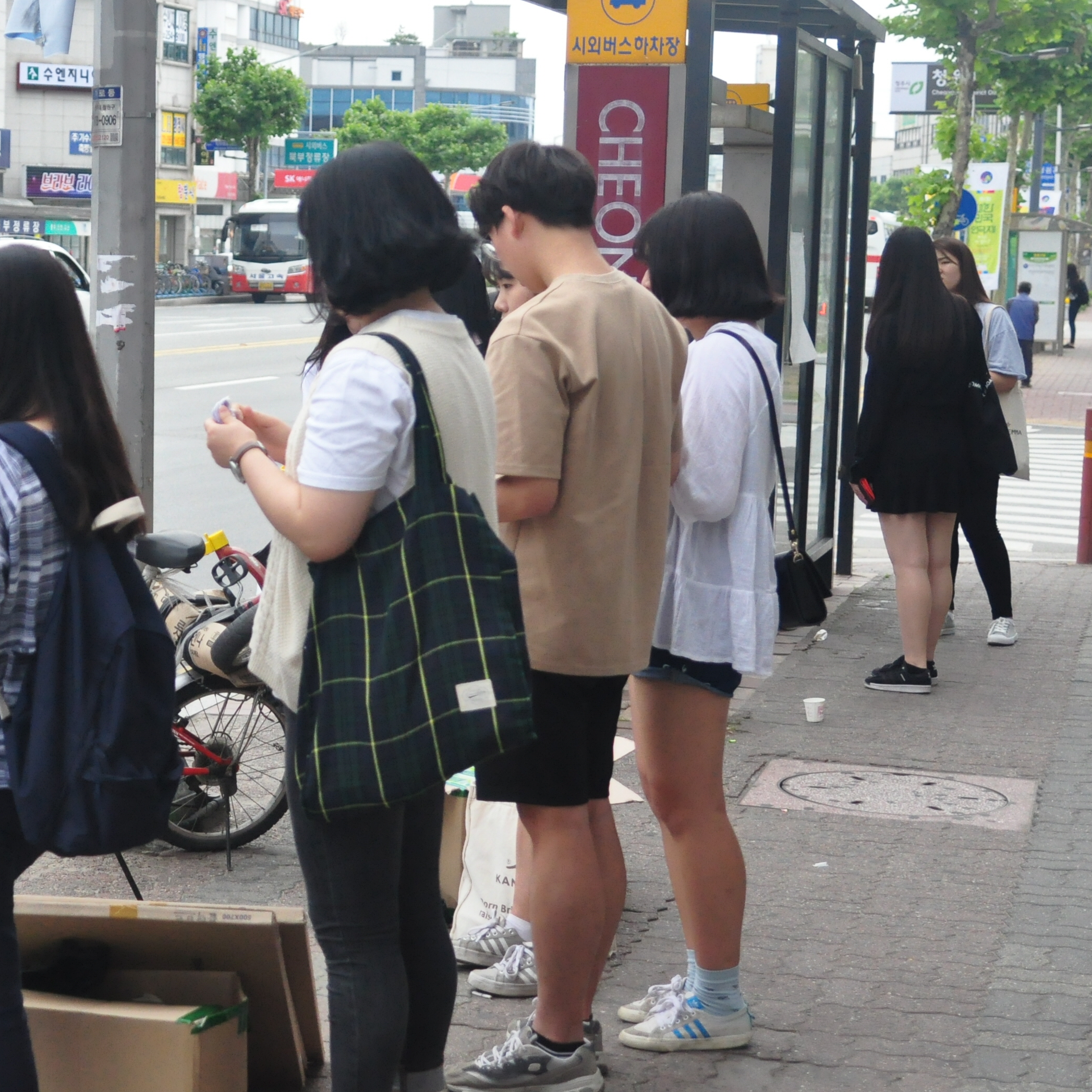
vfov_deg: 23.7
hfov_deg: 22.8
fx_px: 2605
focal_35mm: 73
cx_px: 28
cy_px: 589
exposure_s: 1/4000
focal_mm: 28
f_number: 2.8
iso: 1100
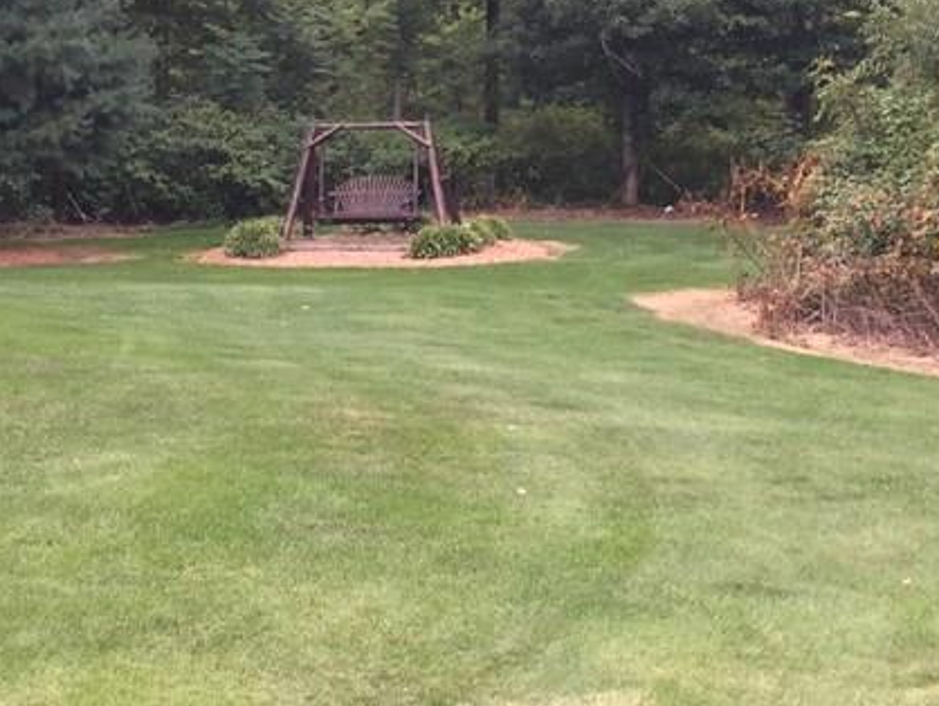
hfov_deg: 27.4
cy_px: 238
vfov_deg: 20.7
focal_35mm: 71
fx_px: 1927
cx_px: 422
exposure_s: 1/40
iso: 32
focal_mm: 4.15
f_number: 2.2
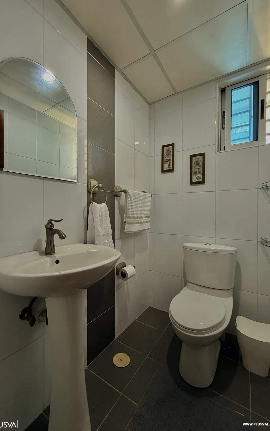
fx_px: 177
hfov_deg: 74.8
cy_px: 214
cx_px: 129
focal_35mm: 15
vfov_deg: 101.5
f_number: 2.2
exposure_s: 1/60
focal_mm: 2.22
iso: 200
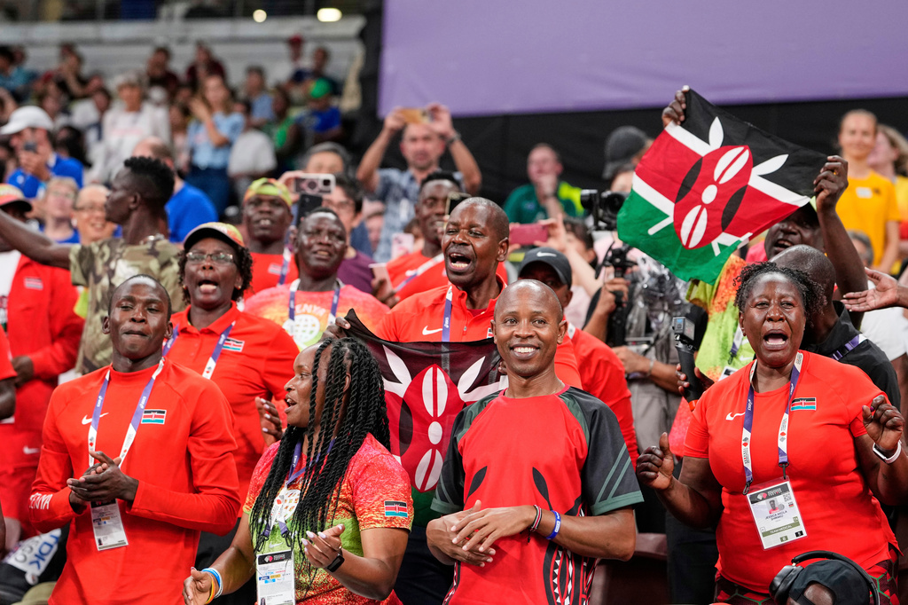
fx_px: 2496
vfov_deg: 13.8
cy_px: 302
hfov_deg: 20.6
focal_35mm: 99
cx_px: 454
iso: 1250
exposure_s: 1/2000
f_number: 2
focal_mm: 66
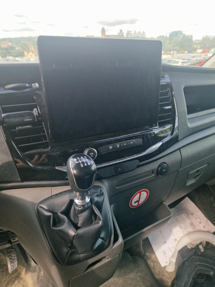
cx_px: 108
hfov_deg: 58.9
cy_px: 144
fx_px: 190
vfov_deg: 73.9
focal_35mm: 23
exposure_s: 1/149
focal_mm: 5.4
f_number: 1.8
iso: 50
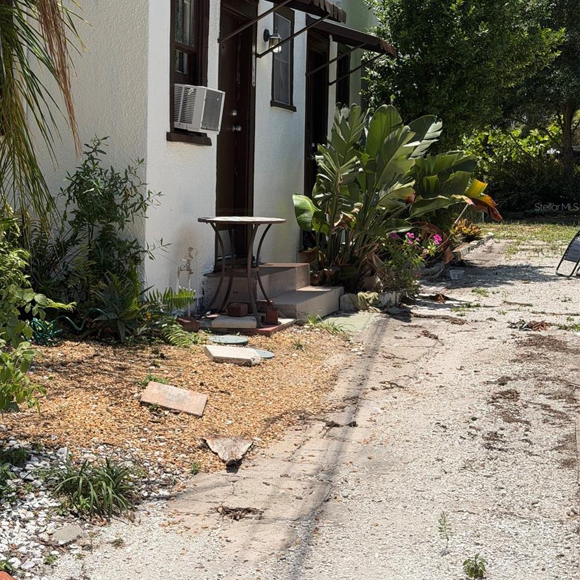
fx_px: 1081
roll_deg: -1.1
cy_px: 207
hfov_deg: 30.0
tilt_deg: -2.7
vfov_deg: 29.9
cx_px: 288
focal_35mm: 57
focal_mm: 6.76
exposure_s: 1/4587
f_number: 1.78
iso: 64
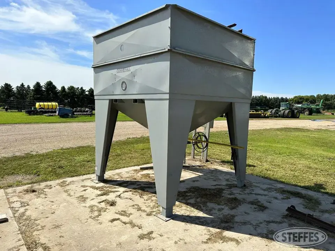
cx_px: 168
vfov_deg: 56.8
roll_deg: -2.4
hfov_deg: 71.6
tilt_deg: -3.7
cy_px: 126
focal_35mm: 24
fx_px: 232
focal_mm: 6.86
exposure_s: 1/4762
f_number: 1.78
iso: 80
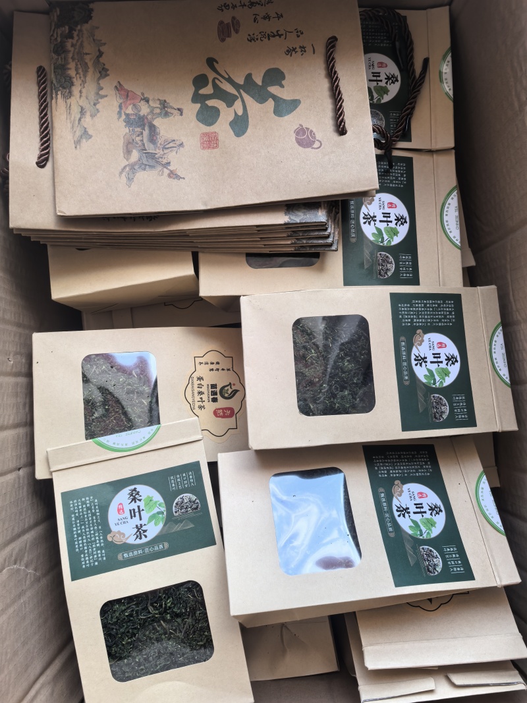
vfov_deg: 65.3
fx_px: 548
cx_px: 264
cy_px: 352
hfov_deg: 51.3
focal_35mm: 27
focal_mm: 5.75
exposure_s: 1/100
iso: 125
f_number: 4
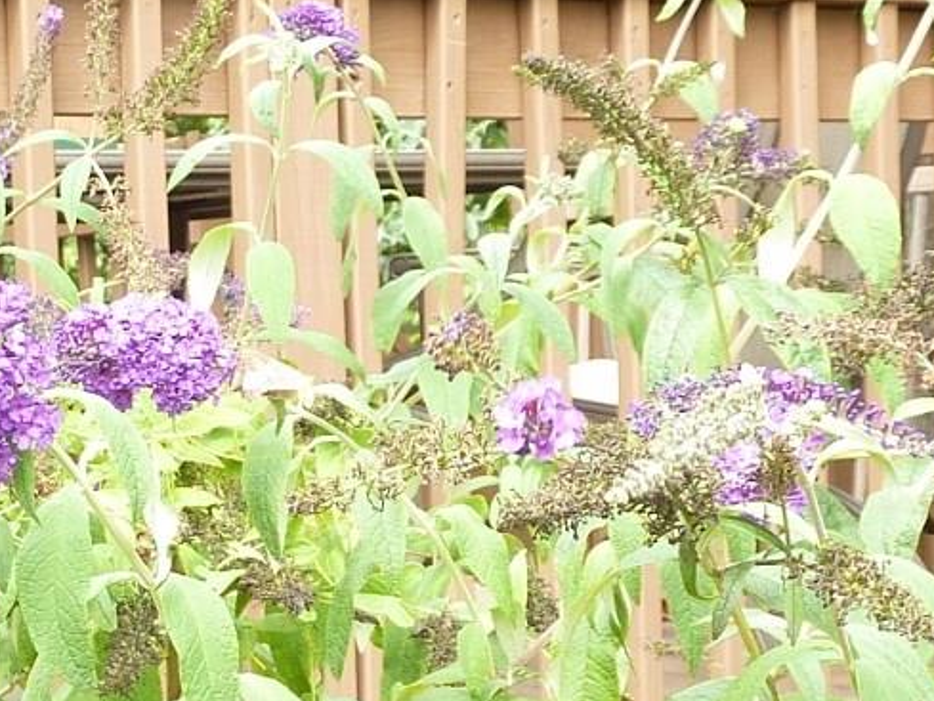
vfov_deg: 13.1
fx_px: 3050
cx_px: 69
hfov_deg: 17.1
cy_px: 535
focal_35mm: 113
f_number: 3.6
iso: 80
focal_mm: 6.1
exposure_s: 1/40
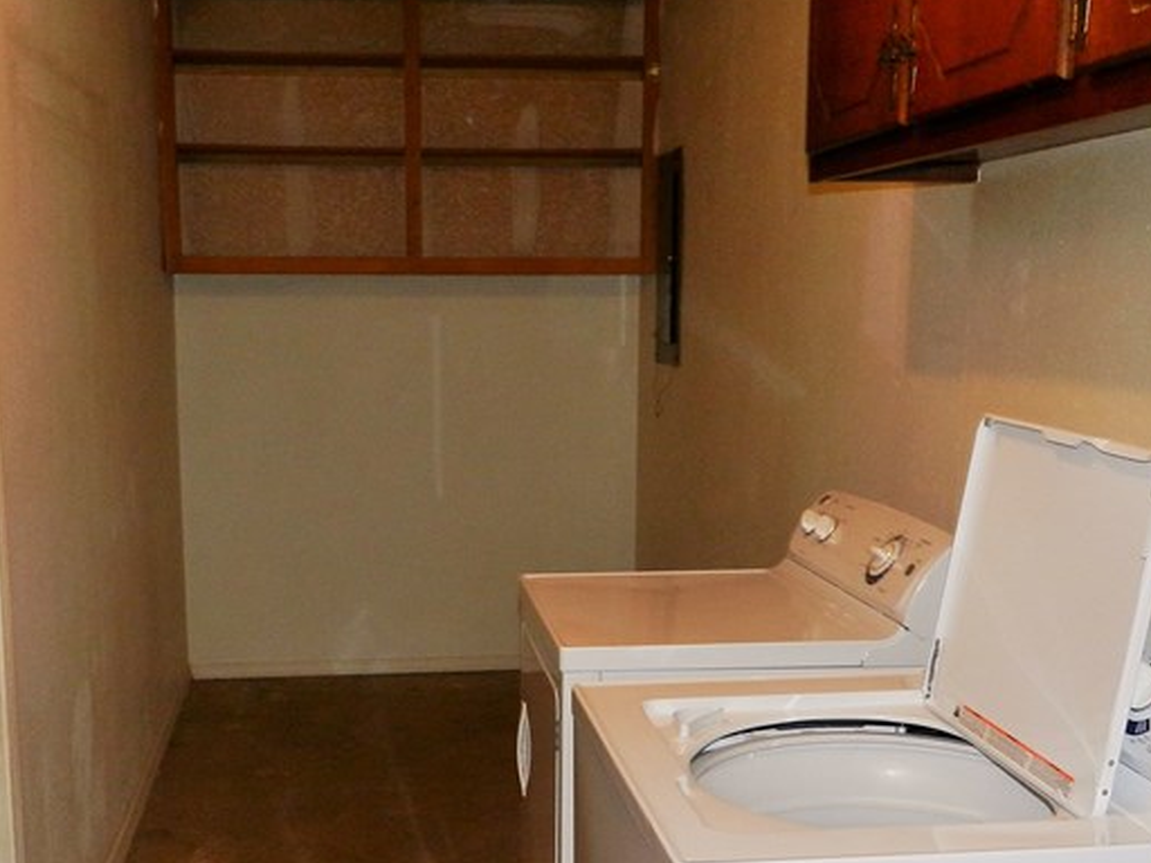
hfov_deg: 41.2
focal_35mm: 46
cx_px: 499
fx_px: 1530
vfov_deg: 31.3
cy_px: 580
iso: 200
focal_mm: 4
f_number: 3.4
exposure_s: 1/30
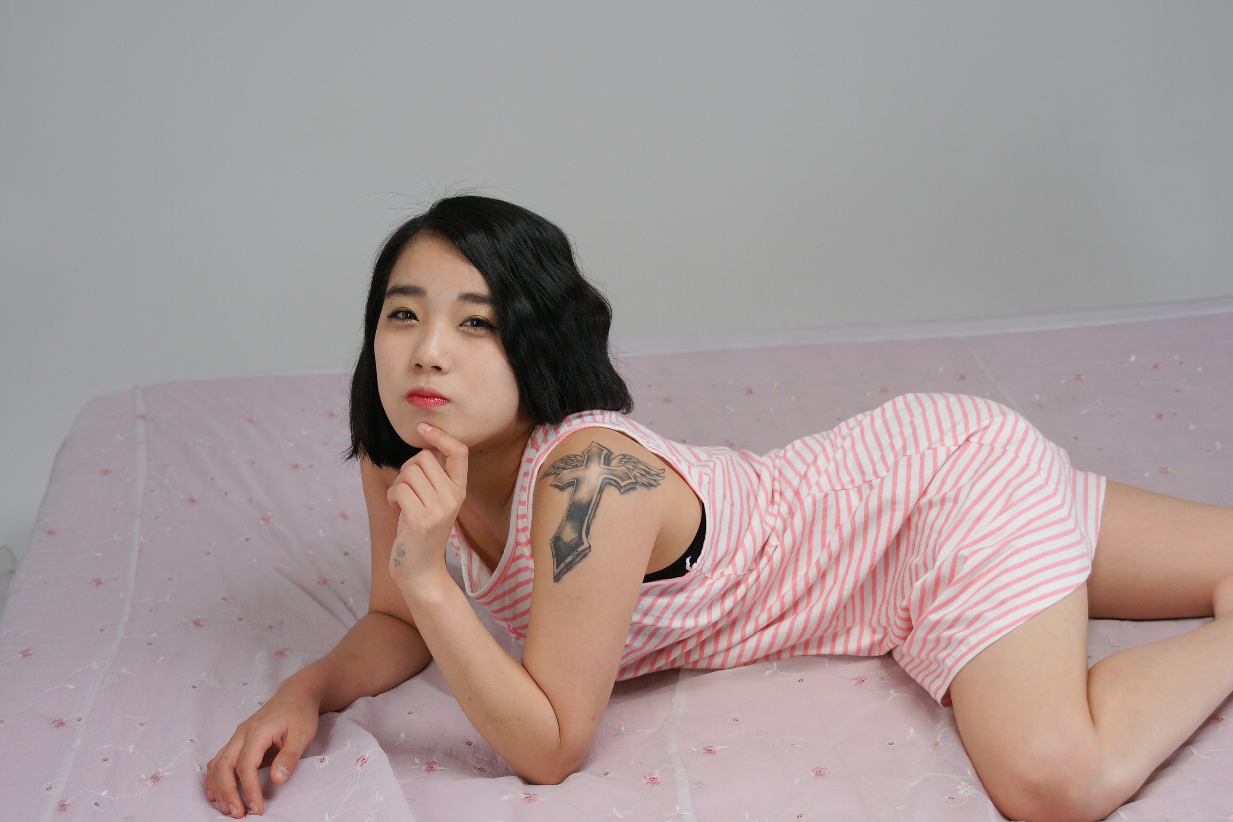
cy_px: 411
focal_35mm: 52
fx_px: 1798
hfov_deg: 37.9
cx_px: 616
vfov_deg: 25.8
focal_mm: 35
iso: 200
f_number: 3.2
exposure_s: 1/125
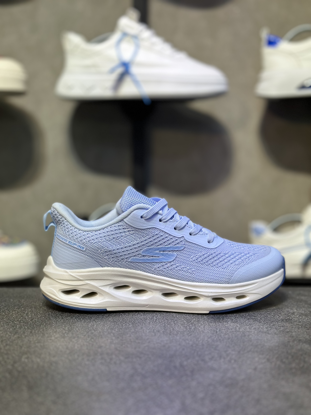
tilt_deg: -6.6
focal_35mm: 48
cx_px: 156
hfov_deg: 30.3
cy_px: 208
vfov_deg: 39.7
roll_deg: -0.9
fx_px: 575
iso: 80
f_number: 1.78
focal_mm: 6.86
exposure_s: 1/401
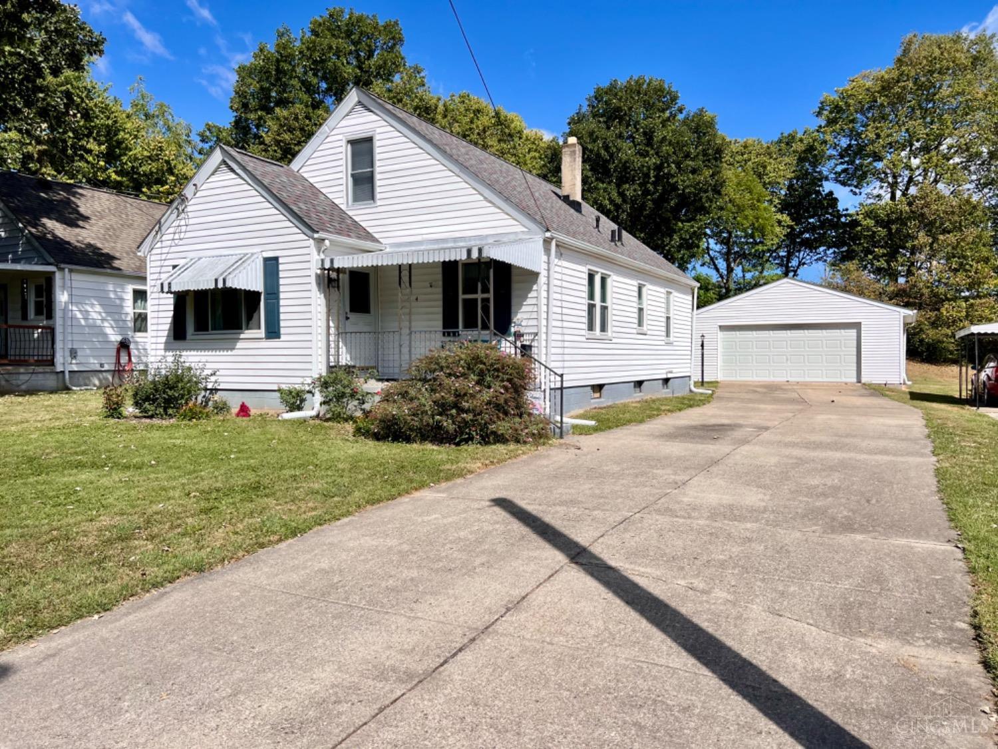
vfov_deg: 53.1
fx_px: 750
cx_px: 499
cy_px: 374
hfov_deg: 67.3
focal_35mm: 26
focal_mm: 5.7
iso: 50
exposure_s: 1/6211
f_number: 1.5
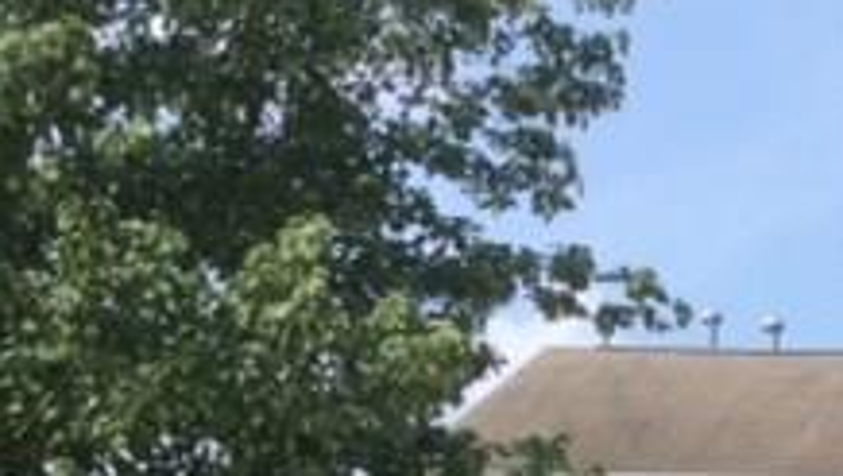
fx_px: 2282
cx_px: 924
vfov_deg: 11.1
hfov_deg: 20.0
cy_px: 851
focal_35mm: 102
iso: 32
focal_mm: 3.3
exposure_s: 1/1330
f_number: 2.4
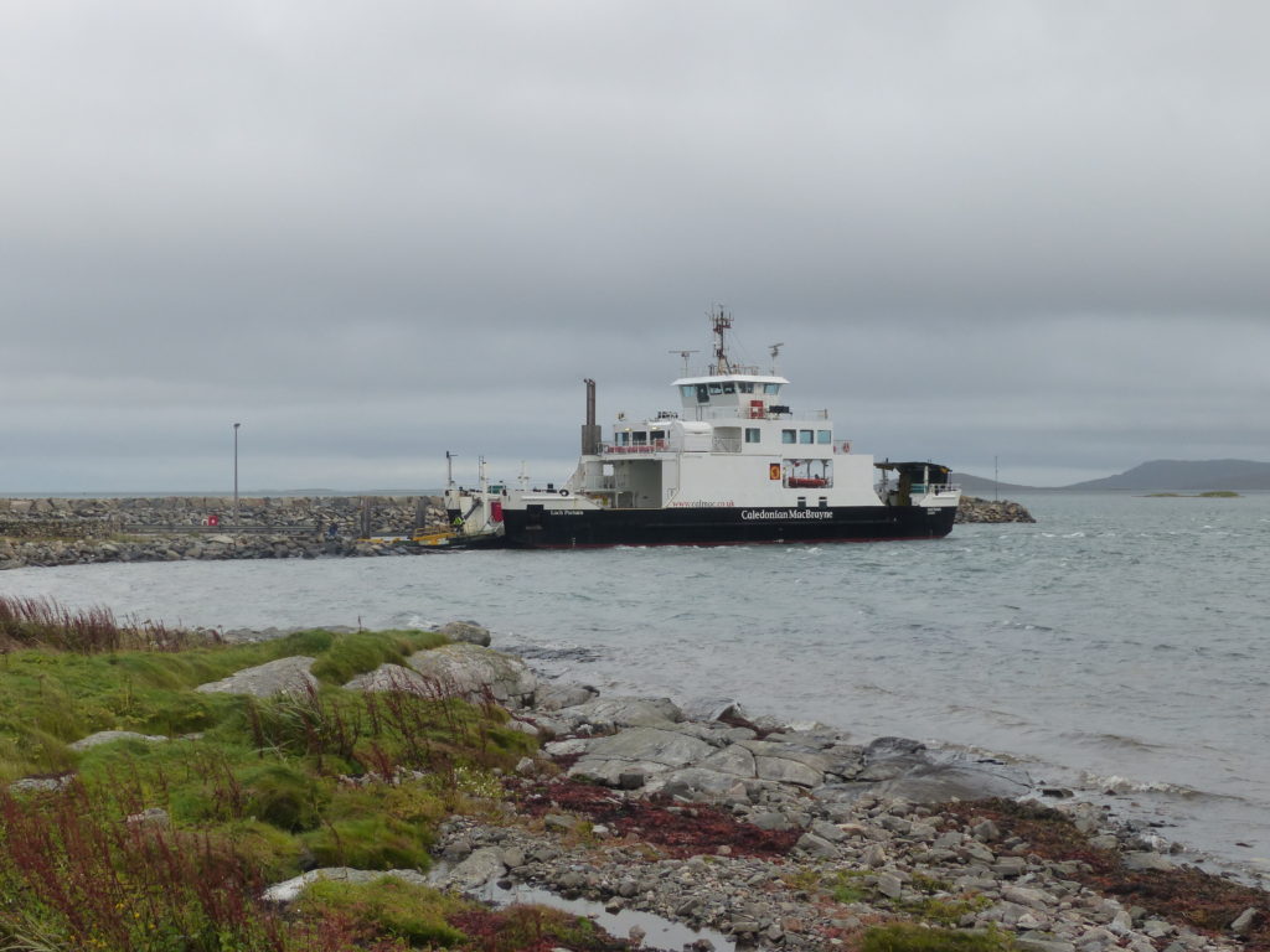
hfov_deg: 38.2
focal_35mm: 50
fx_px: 1834
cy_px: 476
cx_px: 635
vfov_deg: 29.1
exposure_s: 1/160
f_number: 4
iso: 160
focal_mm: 9.1
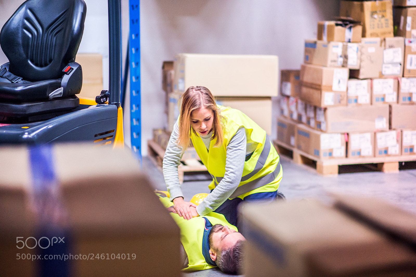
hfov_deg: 23.9
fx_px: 982
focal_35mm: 85
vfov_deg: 16.1
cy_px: 138
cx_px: 208
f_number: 1.8
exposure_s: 1/250
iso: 3200
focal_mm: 85
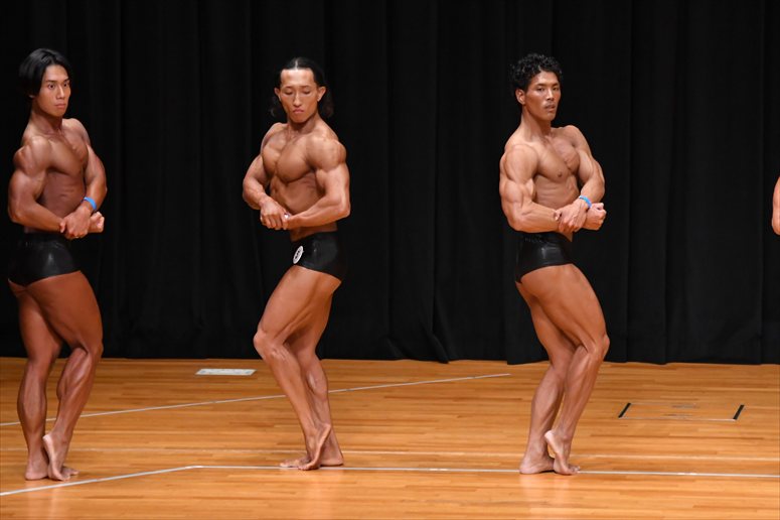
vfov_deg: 5.1
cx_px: 390
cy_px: 260
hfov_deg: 7.6
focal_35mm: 270
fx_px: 5847
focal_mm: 180
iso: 4000
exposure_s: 1/400
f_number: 5.6
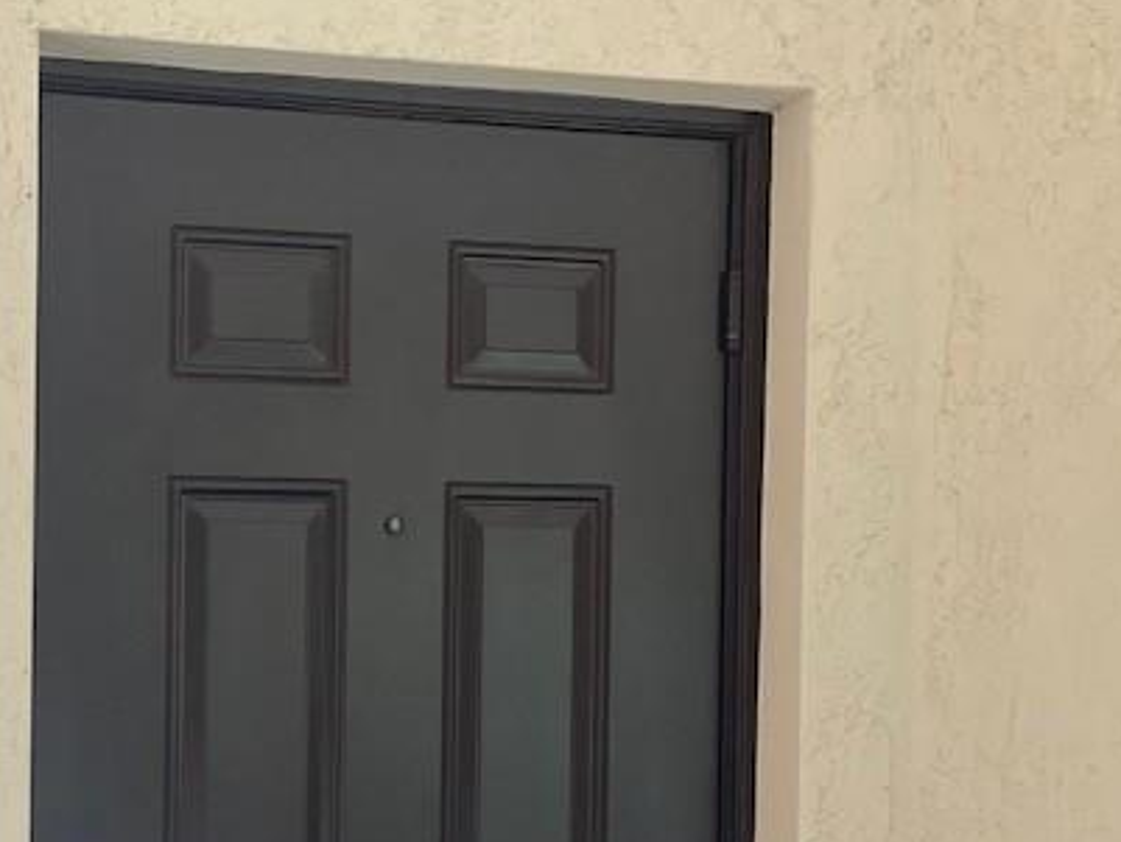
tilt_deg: -0.6
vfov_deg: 17.7
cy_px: 607
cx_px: 263
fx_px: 2689
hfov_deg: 23.3
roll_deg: -1.4
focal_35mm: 83
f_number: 2
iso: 250
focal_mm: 6
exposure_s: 1/83
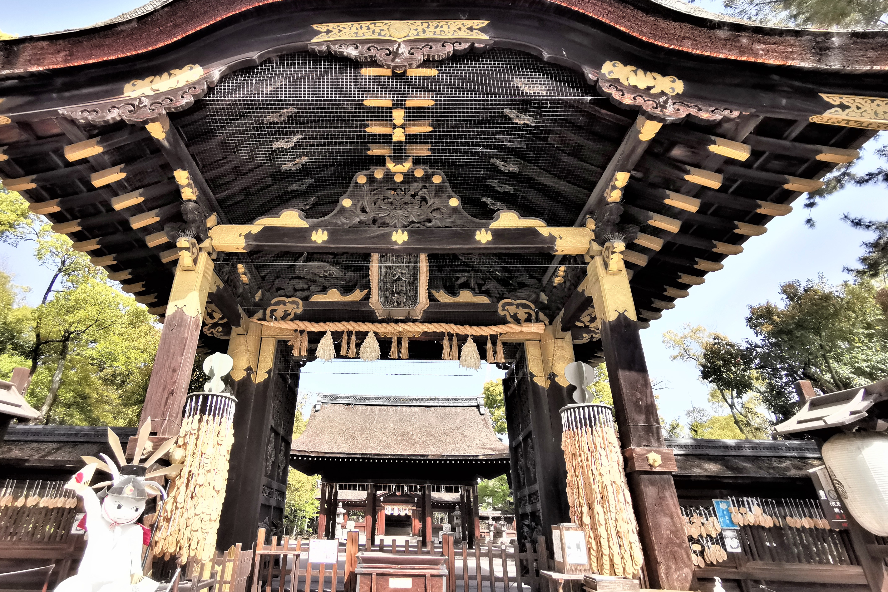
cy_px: 271
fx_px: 493
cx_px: 388
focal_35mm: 20
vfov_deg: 61.8
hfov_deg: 83.6
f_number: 2.2
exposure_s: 1/616
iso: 50
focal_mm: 2.35
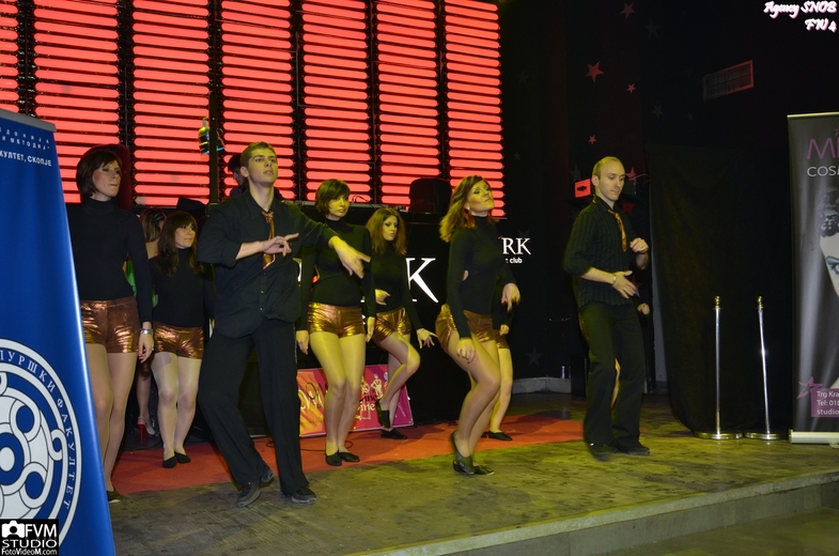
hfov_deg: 51.4
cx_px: 420
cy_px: 278
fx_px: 872
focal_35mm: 38
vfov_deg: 35.3
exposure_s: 1/60
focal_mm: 25
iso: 640
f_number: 6.3
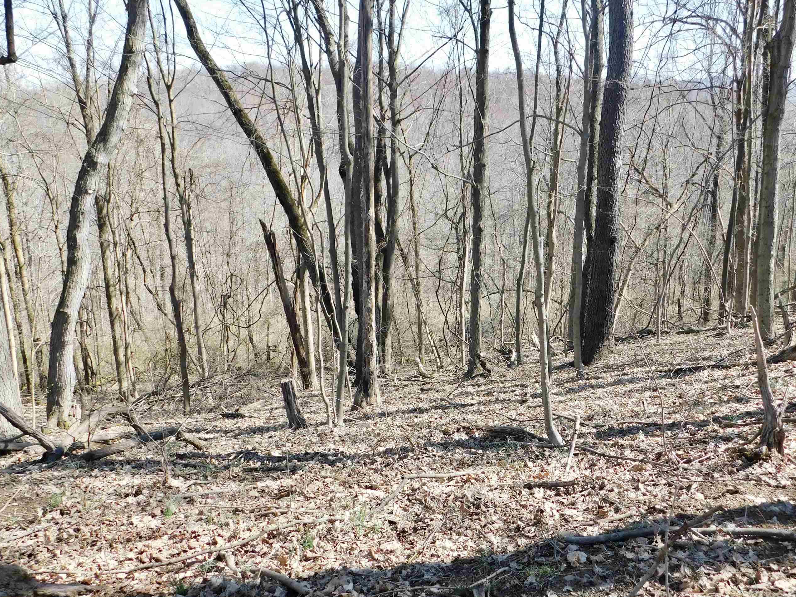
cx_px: 470
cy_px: 342
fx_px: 690
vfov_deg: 46.7
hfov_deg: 59.6
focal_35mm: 30
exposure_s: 1/400
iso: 125
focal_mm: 4.5
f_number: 3.1
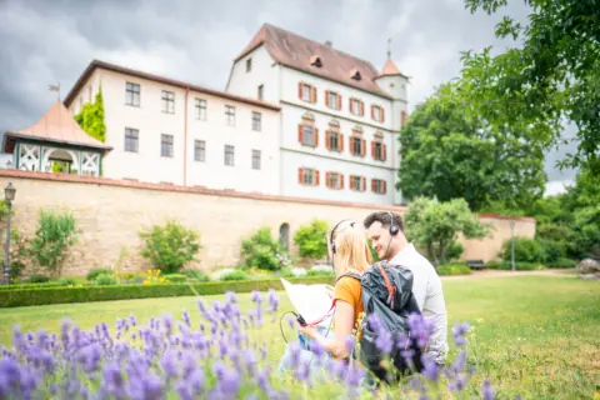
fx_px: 400
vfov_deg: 53.1
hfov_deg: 73.7
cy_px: 200
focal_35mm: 24
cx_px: 300
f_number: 1.4
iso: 800
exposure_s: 1/8000
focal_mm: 24
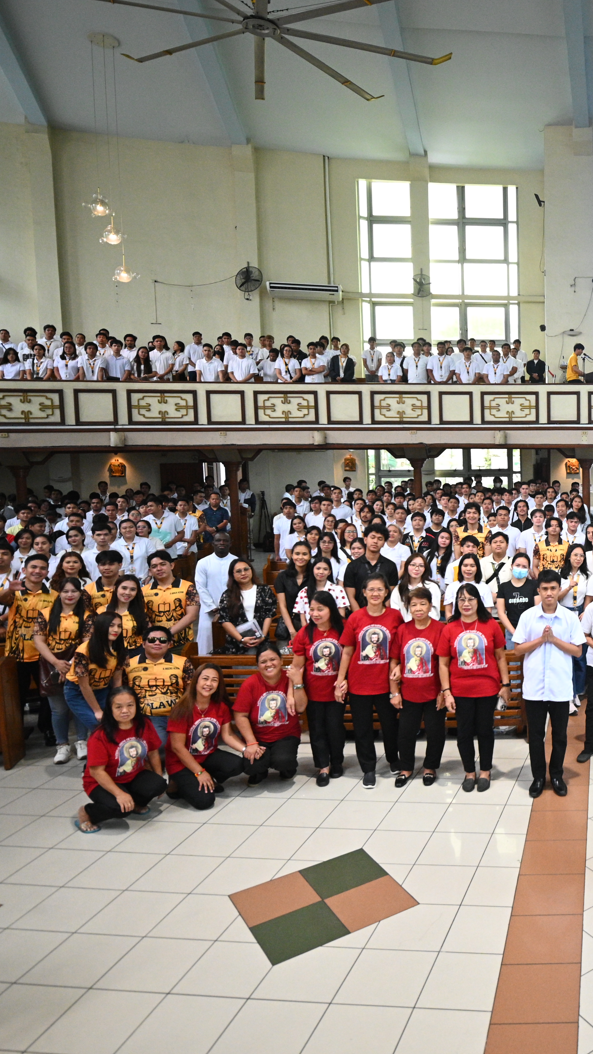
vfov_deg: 49.4
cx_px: 627
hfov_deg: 27.0
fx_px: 1146
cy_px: 525
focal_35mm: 41
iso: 3200
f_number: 3.5
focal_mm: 26
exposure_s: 1/500
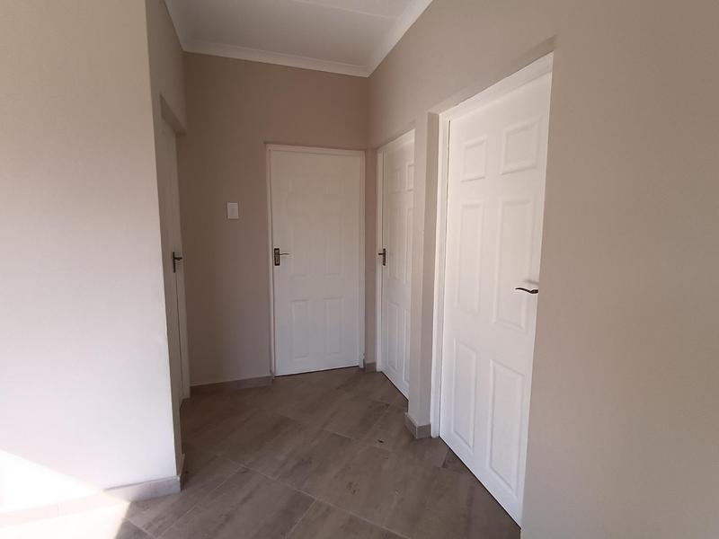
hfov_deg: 91.0
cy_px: 270
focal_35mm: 17
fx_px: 353
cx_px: 360
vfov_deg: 74.7
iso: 100
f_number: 2.2
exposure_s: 1/196
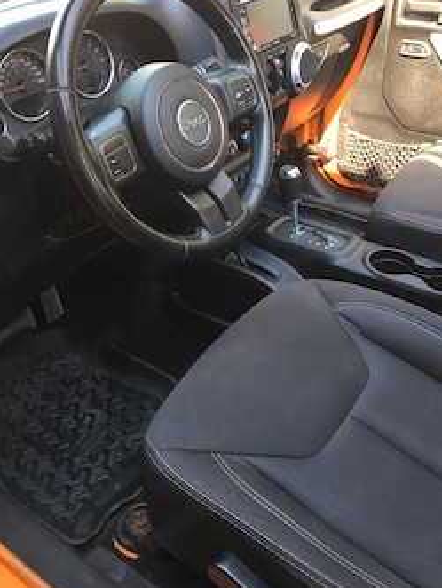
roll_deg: +1.1
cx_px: 236
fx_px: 595
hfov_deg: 40.7
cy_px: 252
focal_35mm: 35
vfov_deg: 52.4
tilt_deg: -34.7
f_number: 2.2
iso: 25
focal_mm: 4.15
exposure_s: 1/33
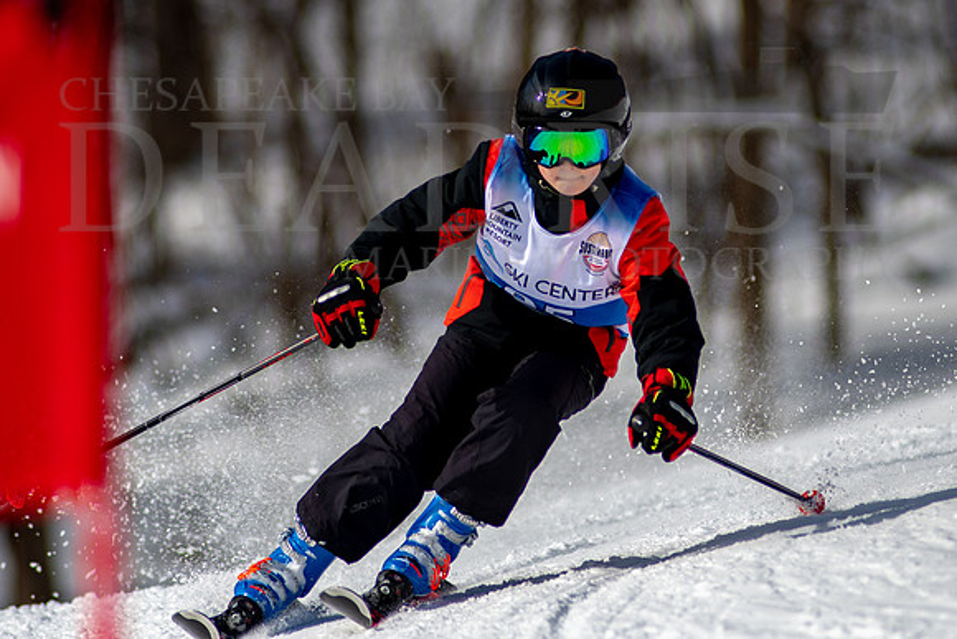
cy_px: 230
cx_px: 575
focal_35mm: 576
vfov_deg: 2.4
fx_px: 15312
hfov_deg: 3.6
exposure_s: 1/6400
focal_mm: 300
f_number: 2.8
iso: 100
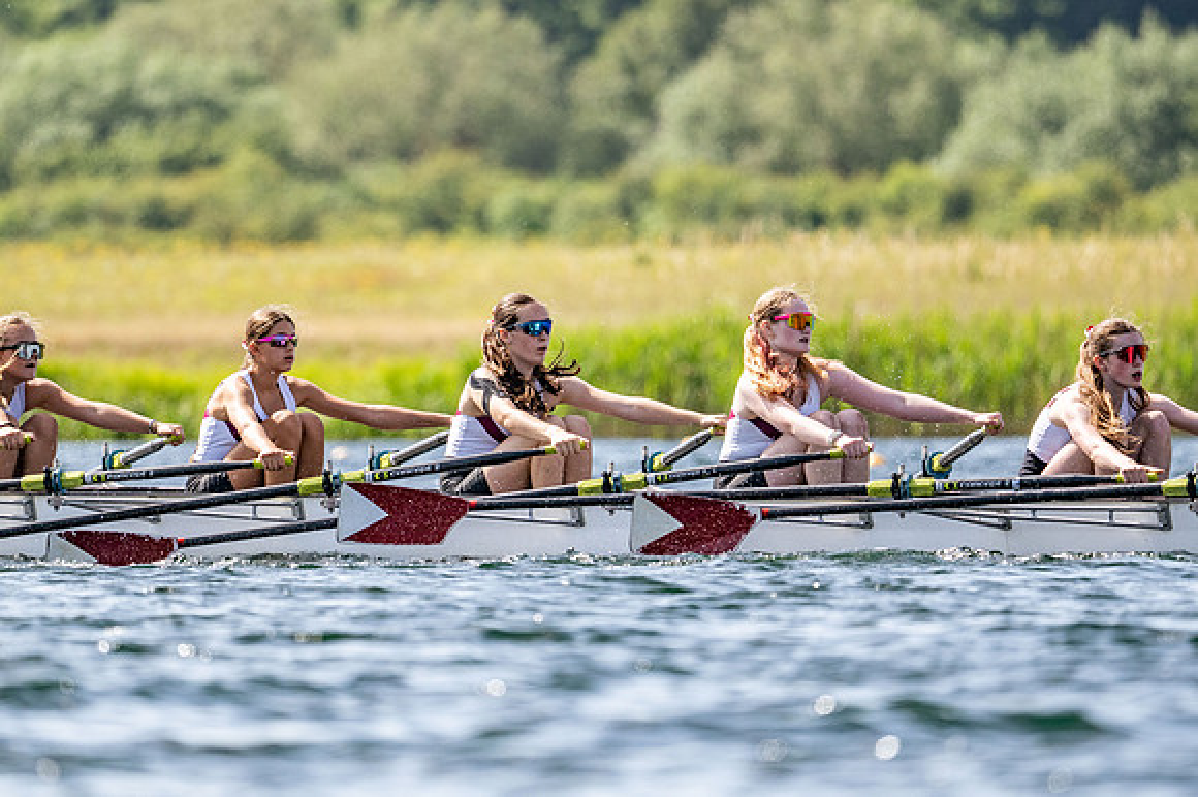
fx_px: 19955
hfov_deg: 3.4
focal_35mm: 600
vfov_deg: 2.3
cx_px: 599
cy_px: 398
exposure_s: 1/2500
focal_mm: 400
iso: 280
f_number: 4.5
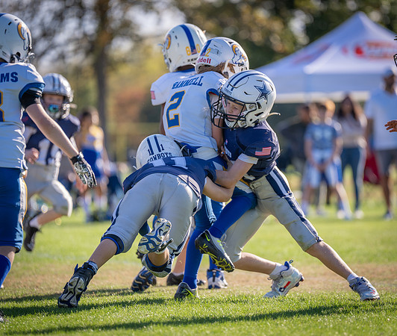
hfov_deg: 7.0
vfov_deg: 6.0
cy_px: 168
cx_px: 226
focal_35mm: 269
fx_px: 3229
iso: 100
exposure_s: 1/1250
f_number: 2.8
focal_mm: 200
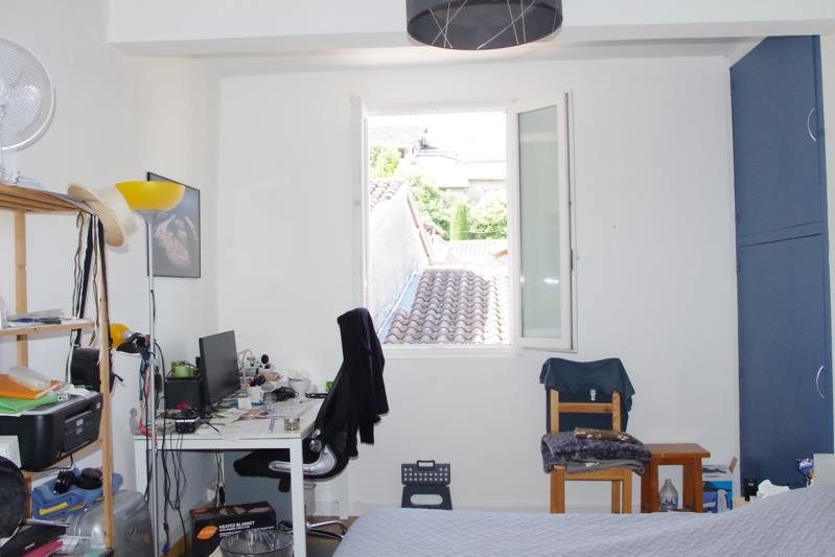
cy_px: 278
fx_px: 789
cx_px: 418
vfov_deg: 38.9
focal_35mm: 34
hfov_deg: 55.8
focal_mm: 23.13
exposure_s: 1/180
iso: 3200
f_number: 10
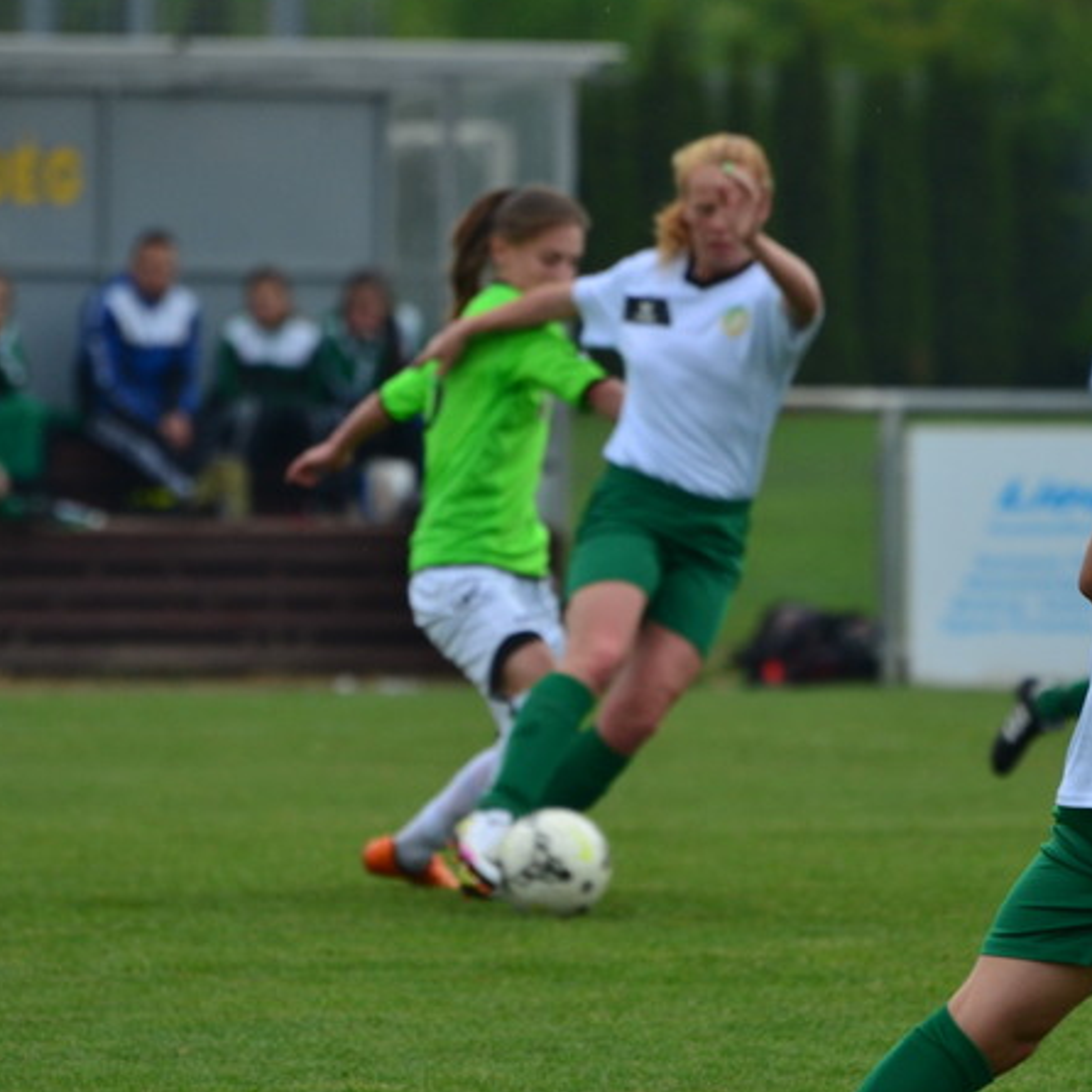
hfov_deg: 3.1
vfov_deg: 3.1
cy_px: 632
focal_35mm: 570
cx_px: 727
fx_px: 20343
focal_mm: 250
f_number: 5.6
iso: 400
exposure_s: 1/800
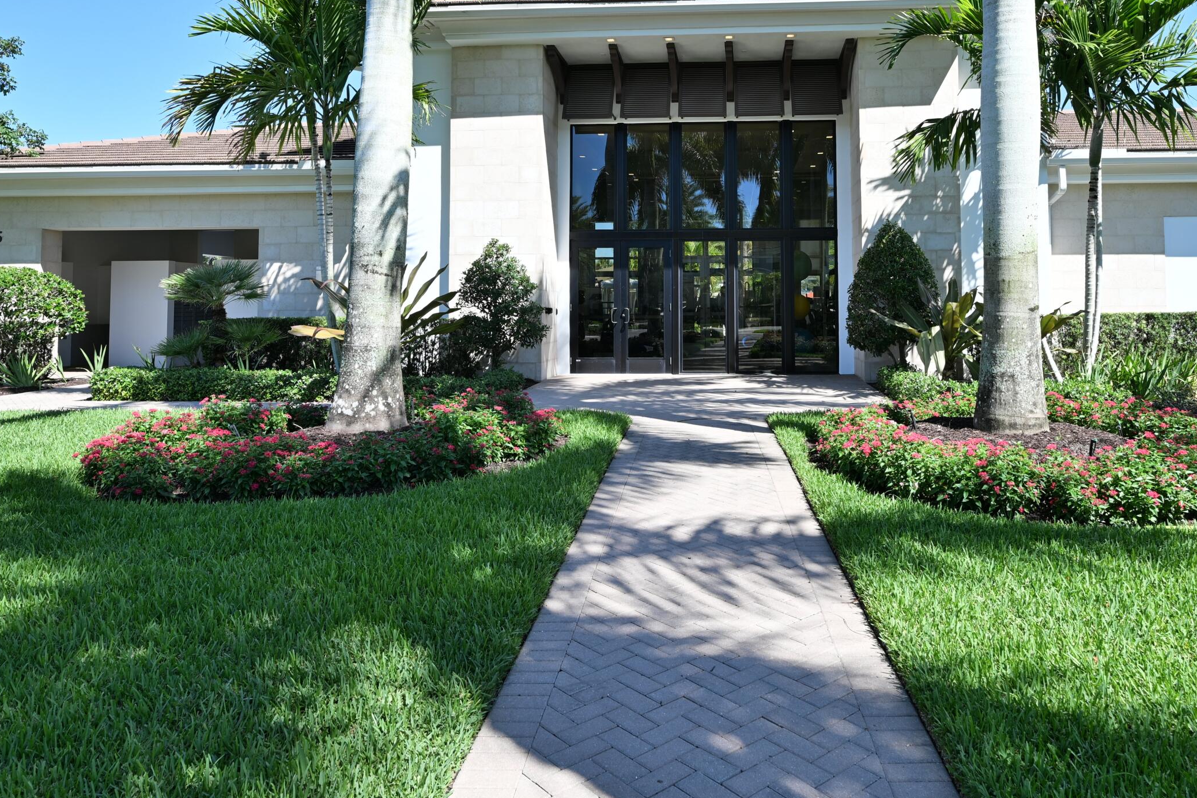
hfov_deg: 69.0
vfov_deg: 48.7
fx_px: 864
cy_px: 266
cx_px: 683
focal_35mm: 26
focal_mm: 18
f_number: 8
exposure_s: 1/160
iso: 200
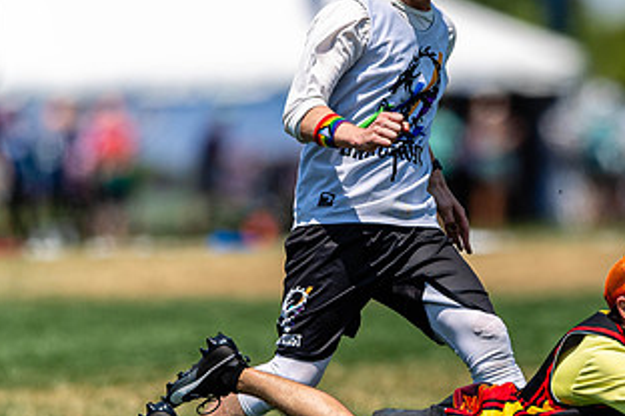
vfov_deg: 1.3
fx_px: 18419
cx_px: 532
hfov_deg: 1.9
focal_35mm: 1061
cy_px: 290
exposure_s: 1/3200
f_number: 2.8
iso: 100
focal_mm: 400
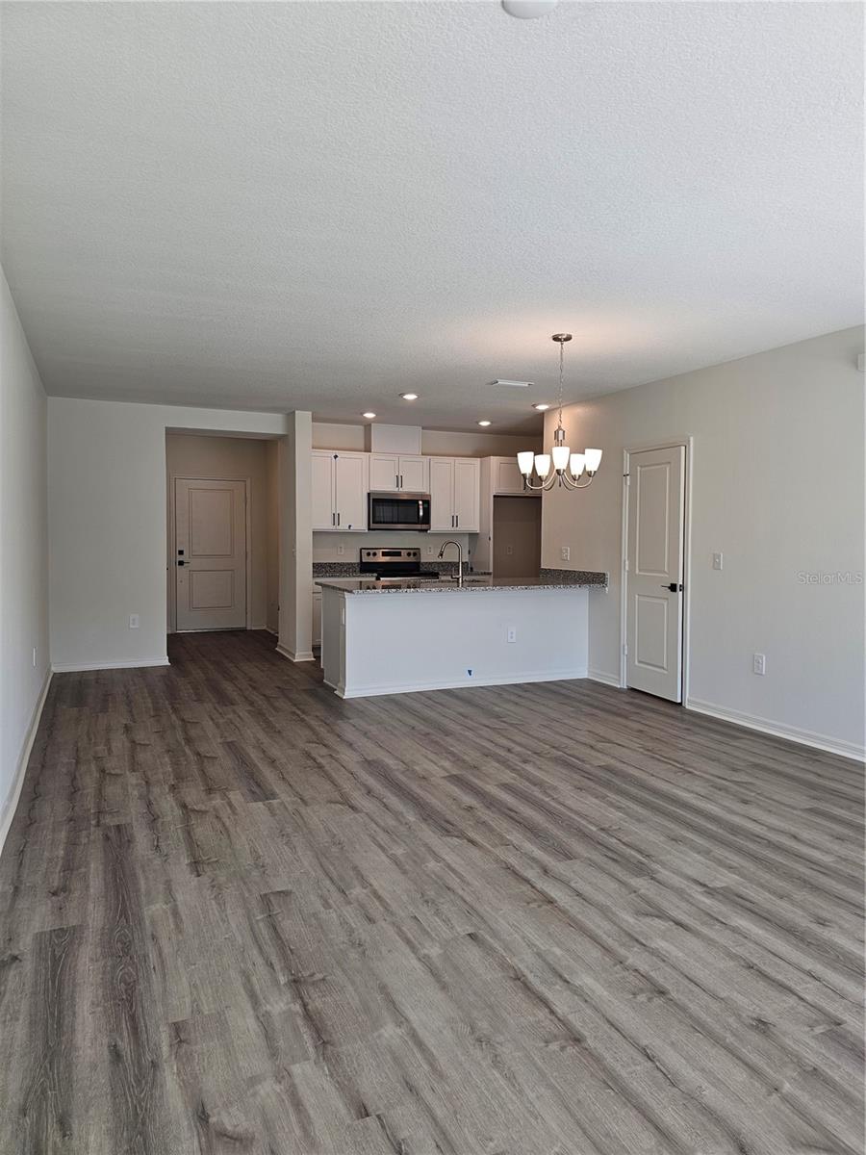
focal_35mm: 23
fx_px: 767
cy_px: 578
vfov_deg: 73.9
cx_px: 433
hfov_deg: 58.9
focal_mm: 6.3
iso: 32
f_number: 1.7
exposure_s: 1/120
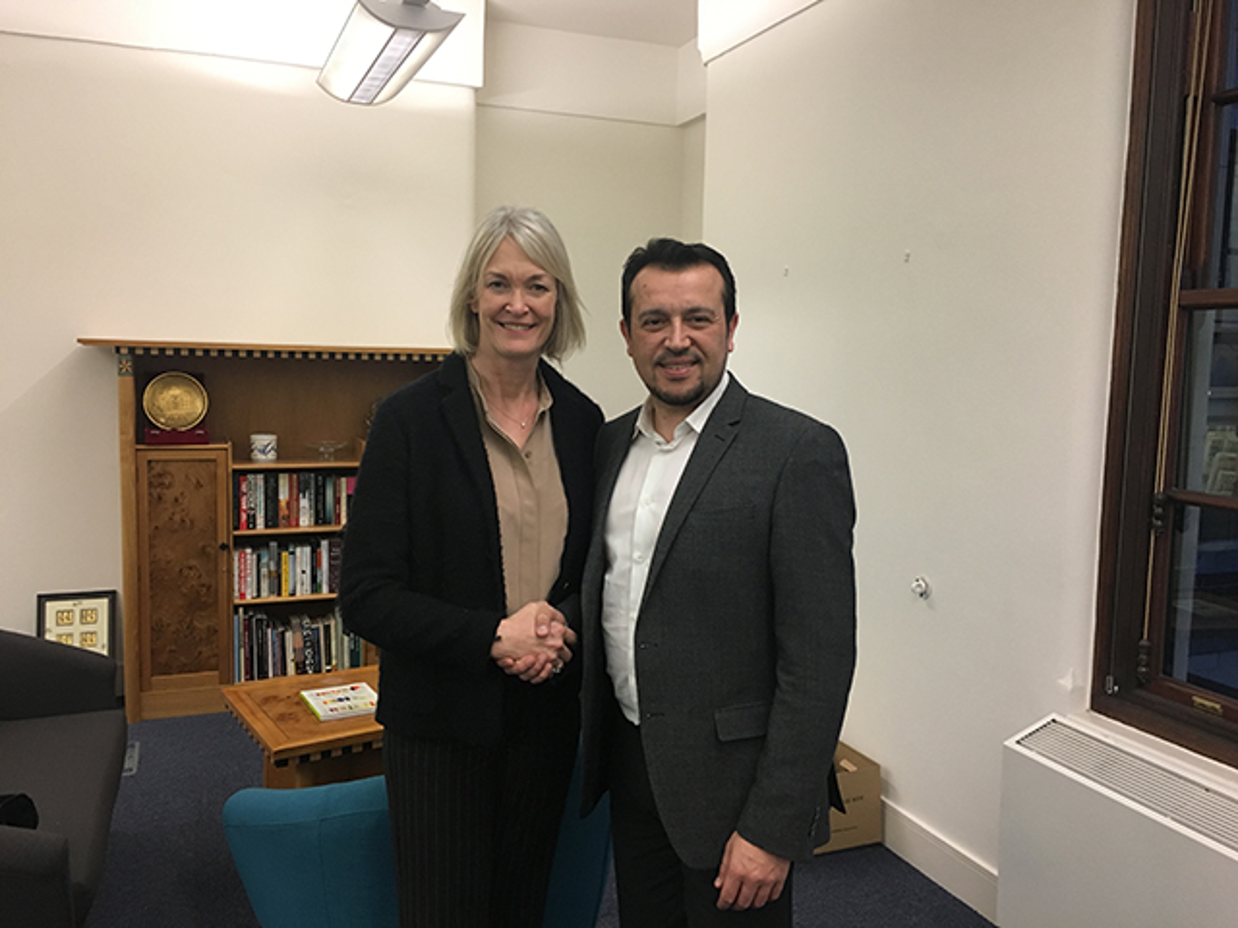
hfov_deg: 61.7
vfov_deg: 48.2
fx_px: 1037
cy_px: 464
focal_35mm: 29
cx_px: 619
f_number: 2.2
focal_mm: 4.15
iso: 160
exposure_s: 1/33
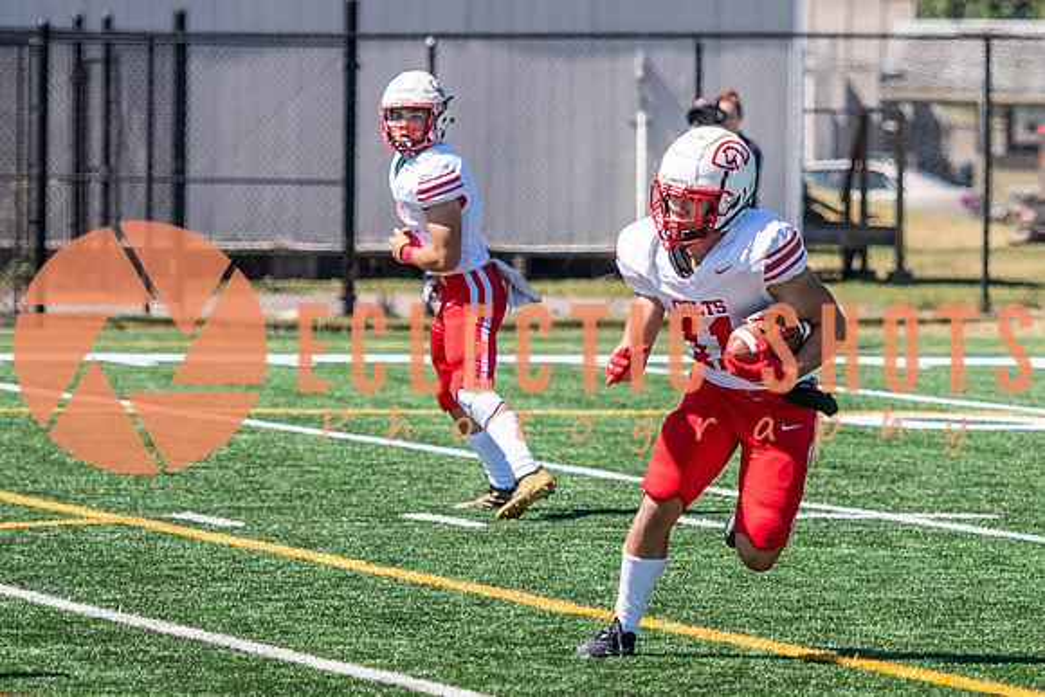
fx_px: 10561
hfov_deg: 5.7
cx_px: 701
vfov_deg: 3.8
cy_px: 339
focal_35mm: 364
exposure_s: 1/2000
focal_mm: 116
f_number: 2.8
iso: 160
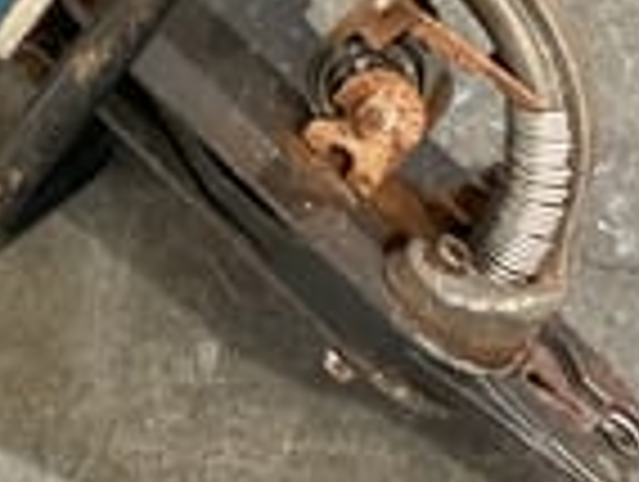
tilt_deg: -50.5
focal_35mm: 102
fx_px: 1886
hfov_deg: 19.1
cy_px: -70
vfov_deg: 14.2
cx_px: 176
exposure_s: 1/50
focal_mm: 3
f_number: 1.8
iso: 200
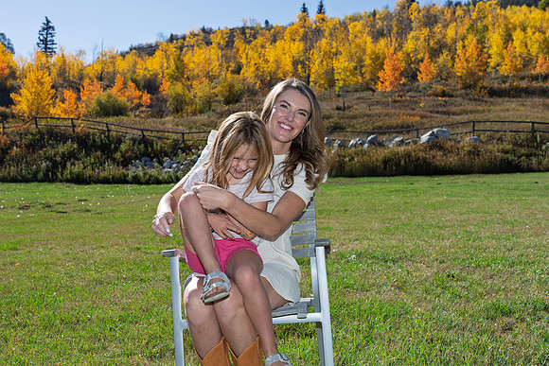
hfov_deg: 42.7
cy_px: 183
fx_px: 702
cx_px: 274
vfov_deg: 29.3
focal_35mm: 46
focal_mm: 46
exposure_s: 1/200
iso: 100
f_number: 8
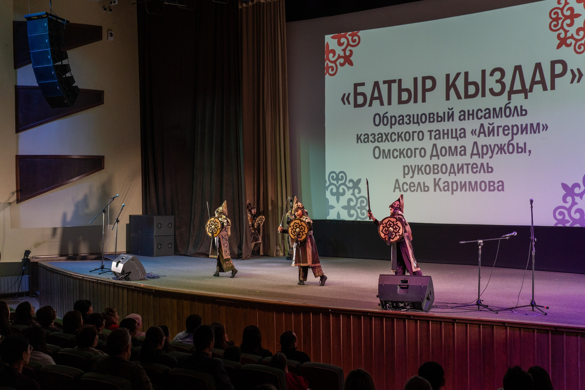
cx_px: 316
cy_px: 191
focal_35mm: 44
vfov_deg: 30.8
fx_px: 708
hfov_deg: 44.8
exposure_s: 1/160
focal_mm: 40
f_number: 3.5
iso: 1600
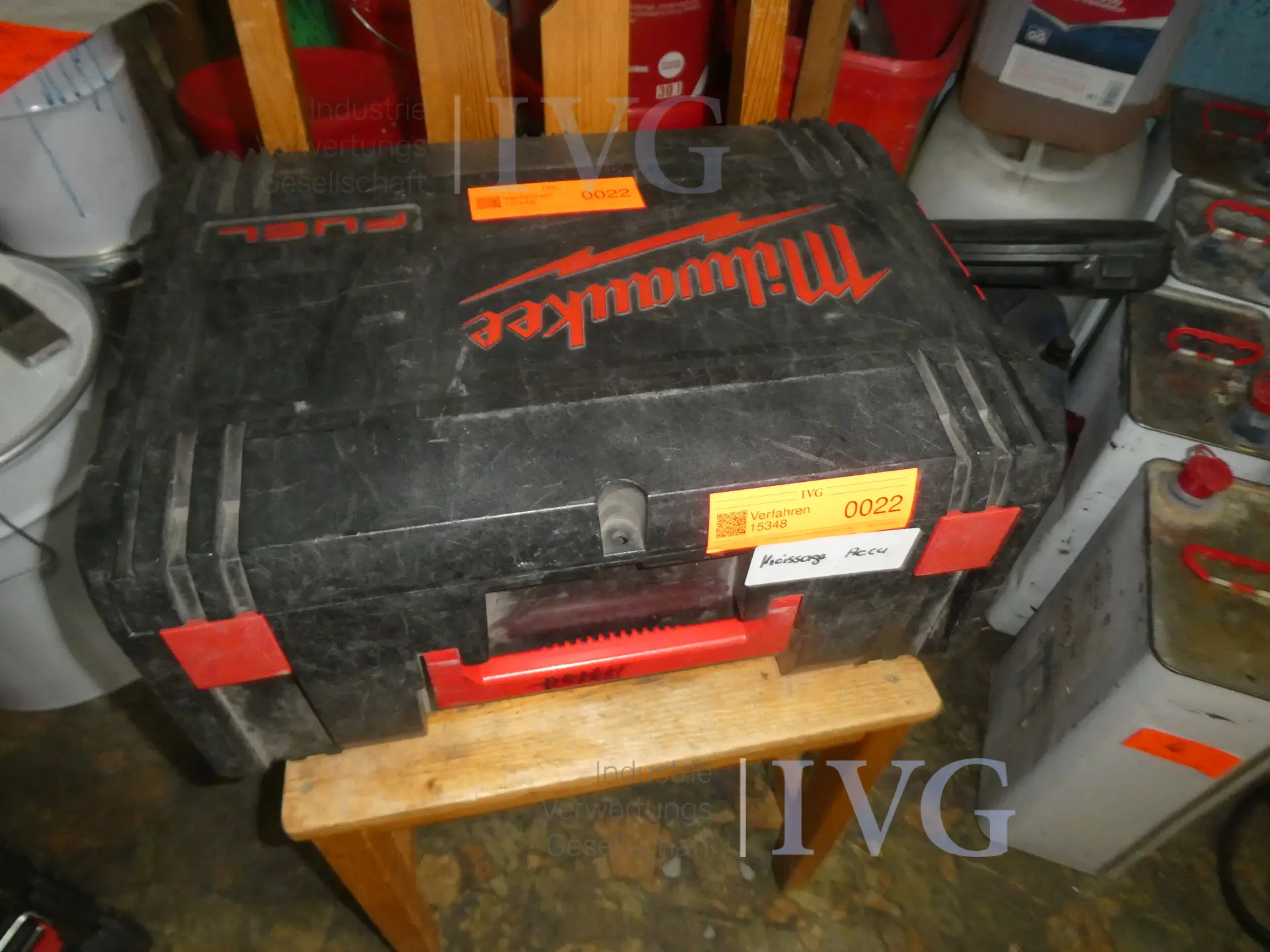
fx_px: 881
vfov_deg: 56.8
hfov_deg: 71.6
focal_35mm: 24
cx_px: 635
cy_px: 476
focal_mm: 4.3
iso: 800
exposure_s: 1/60
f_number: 3.3
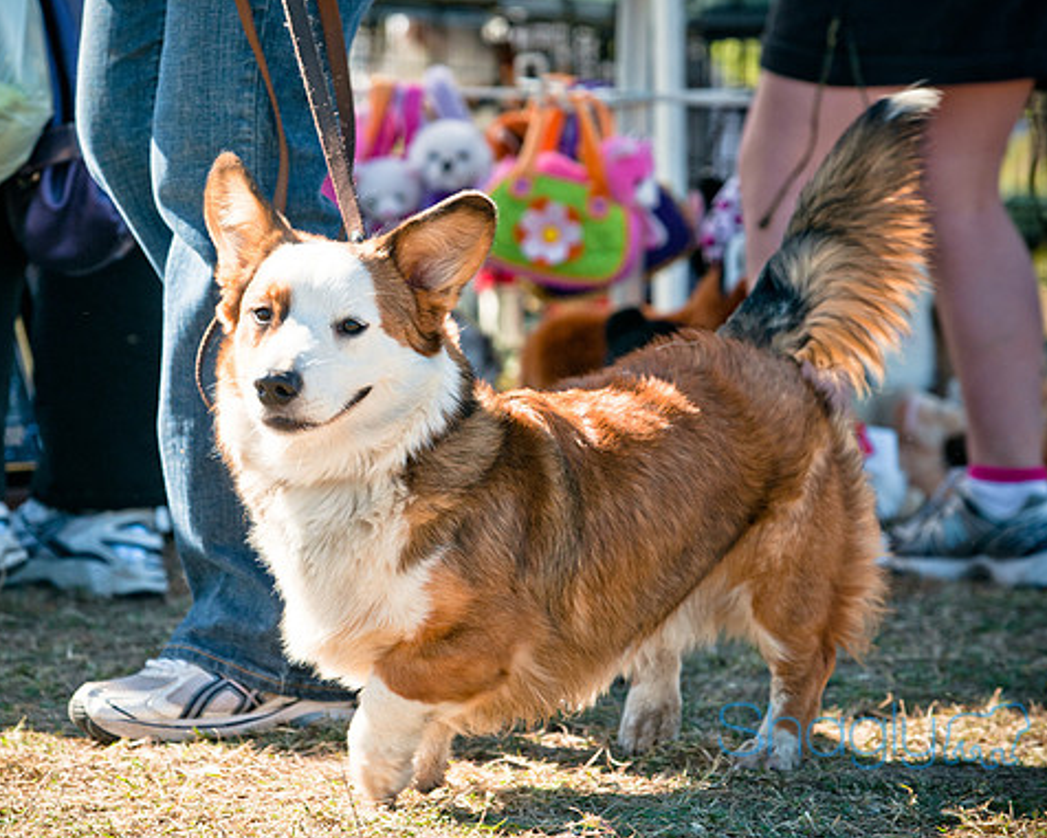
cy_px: 419
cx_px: 431
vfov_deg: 5.8
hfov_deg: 7.3
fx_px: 8231
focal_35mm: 266
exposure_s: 1/500
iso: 200
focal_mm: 155
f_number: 5.6
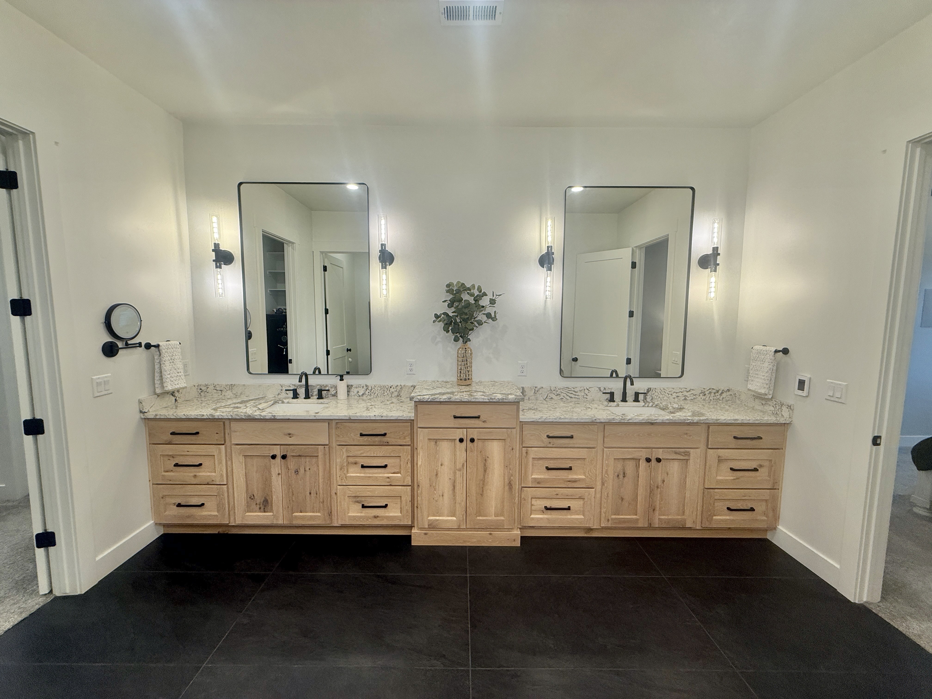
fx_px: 377
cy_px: 350
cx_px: 466
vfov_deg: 85.7
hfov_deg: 102.1
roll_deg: -0.5
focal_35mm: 14
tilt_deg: -4.2
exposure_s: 1/120
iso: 80
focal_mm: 2.22
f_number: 2.2
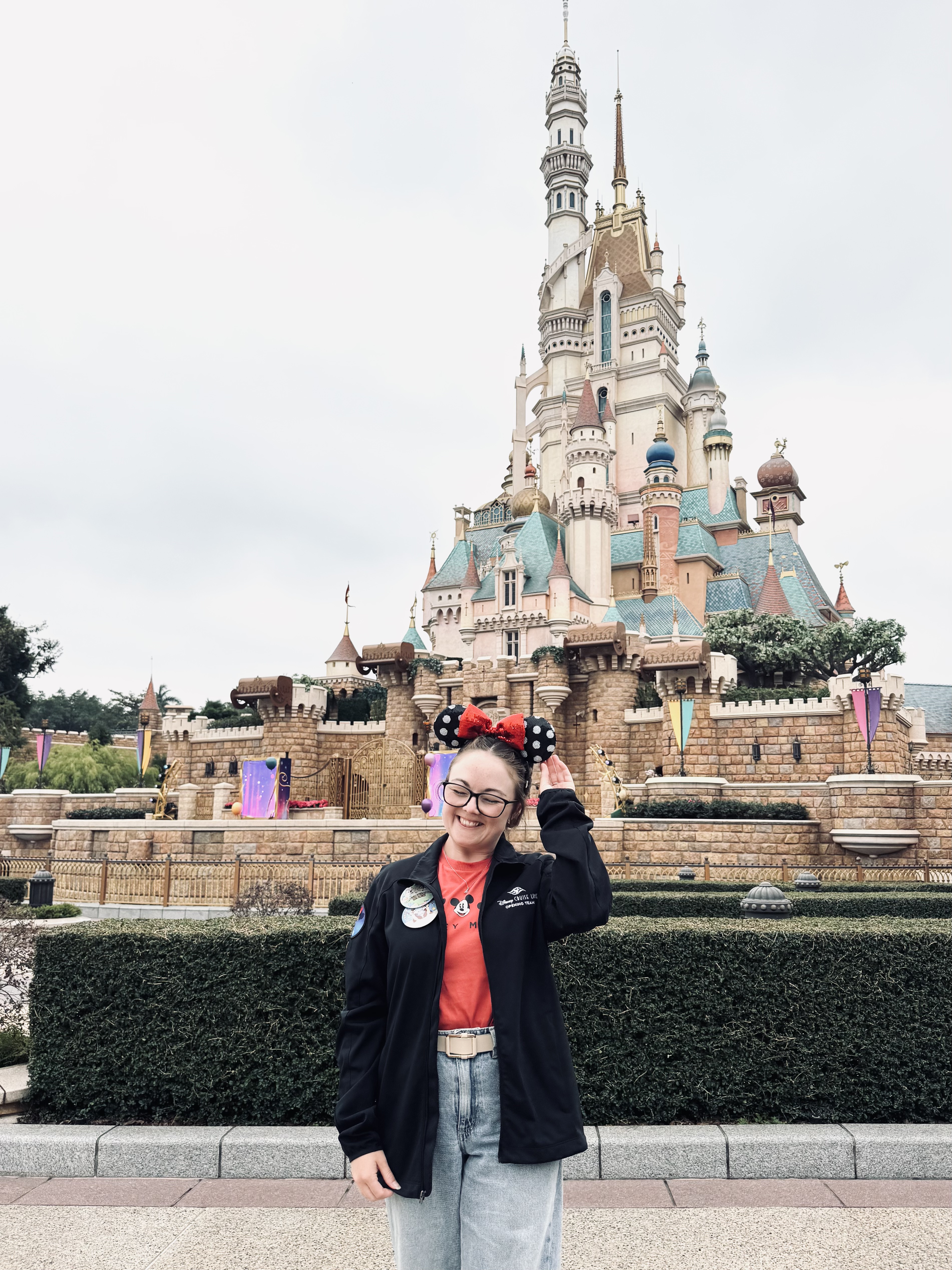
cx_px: 476
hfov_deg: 56.8
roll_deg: +1.3
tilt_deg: +9.7
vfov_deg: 71.6
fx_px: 880
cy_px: 635
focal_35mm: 24
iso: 80
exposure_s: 1/1637
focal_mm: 6.76
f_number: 1.78
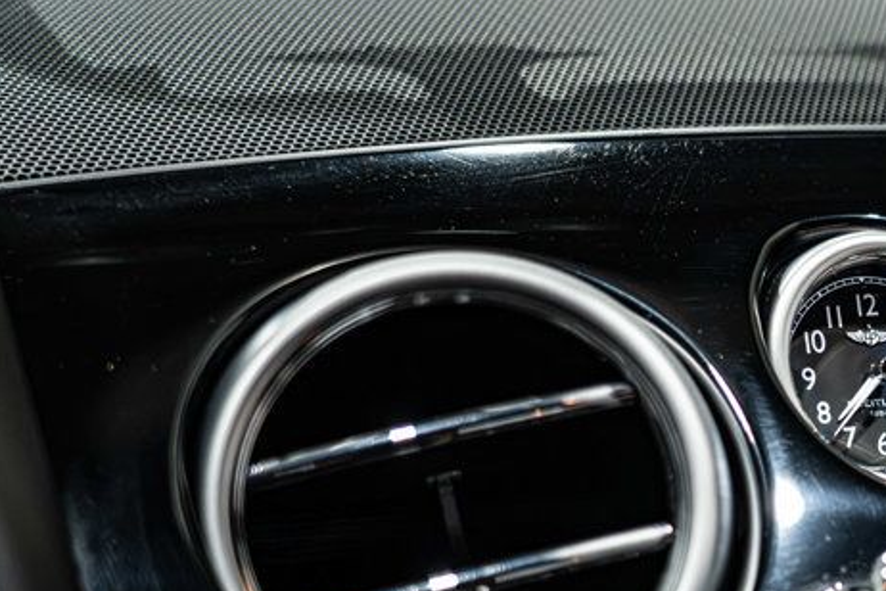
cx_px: 882
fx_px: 2781
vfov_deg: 12.1
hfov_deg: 17.7
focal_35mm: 113
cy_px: 502
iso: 1600
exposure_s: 1/40
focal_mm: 51
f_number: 4
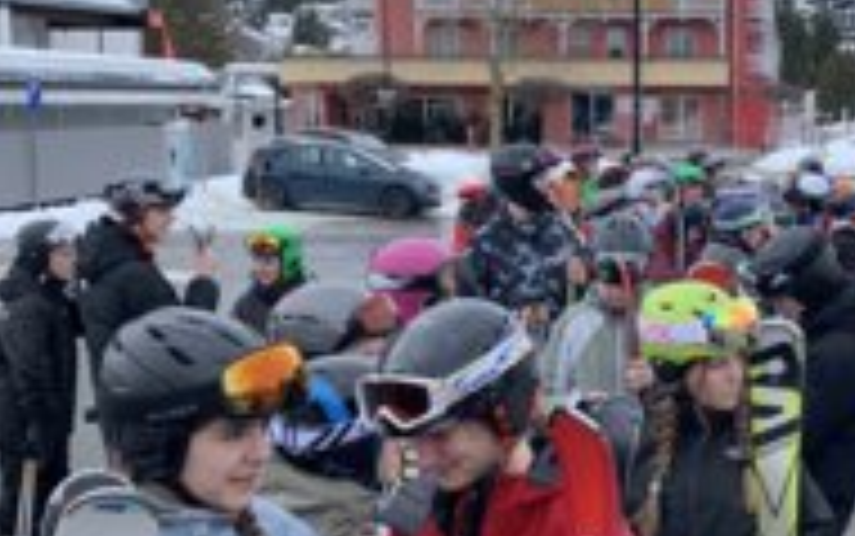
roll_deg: +0.6
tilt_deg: -7.2
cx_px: 680
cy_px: 252
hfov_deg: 34.1
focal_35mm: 58
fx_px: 1352
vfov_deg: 22.4
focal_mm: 4.25
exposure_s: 1/711
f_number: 1.8
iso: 25
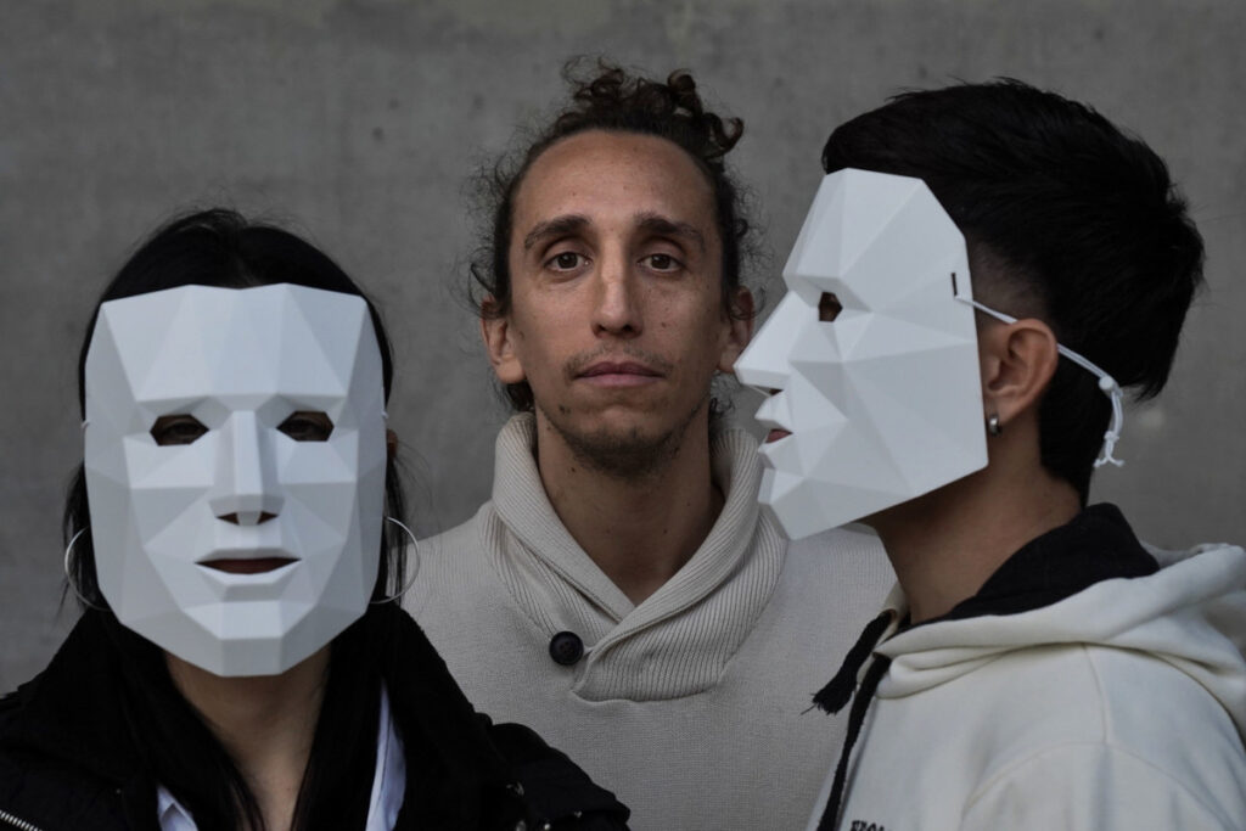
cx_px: 623
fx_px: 3634
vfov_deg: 13.0
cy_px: 416
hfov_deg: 19.5
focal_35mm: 105
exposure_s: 1/100
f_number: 5
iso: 1000
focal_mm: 70
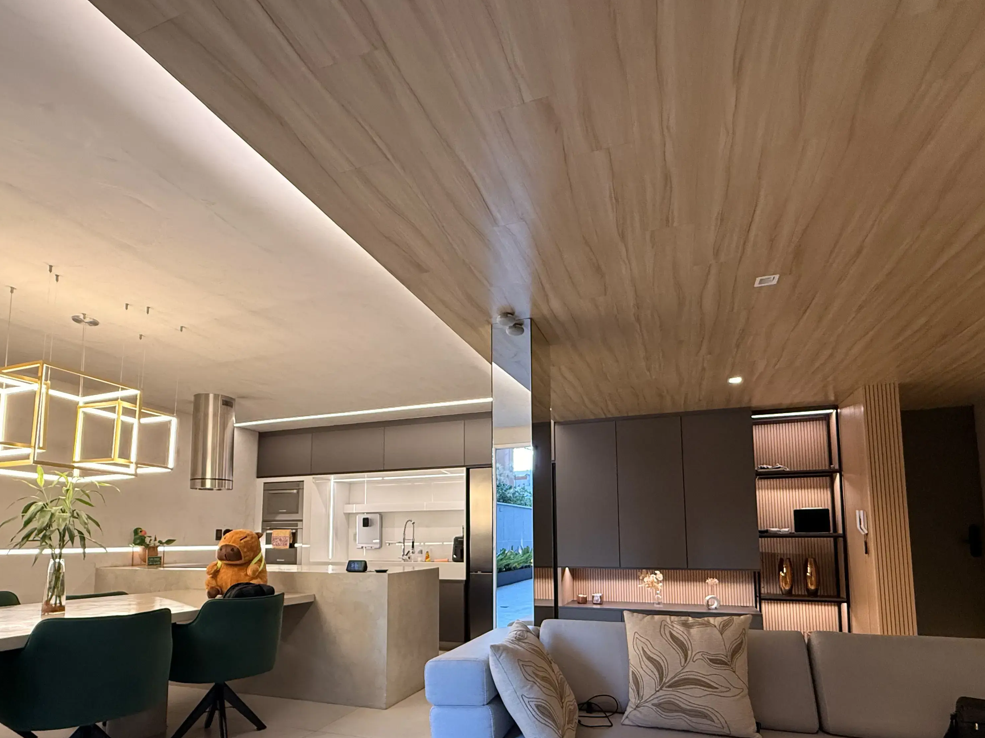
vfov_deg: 66.9
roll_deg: -0.1
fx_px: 541
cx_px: 496
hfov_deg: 84.7
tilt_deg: +6.2
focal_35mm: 19
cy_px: 489
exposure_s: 1/60
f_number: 2.2
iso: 250
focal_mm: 2.22
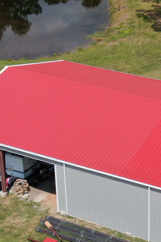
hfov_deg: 15.6
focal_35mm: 87
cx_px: 131
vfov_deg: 23.4
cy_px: 141
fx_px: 584
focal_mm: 8.6
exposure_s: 1/400
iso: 100
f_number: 3.8
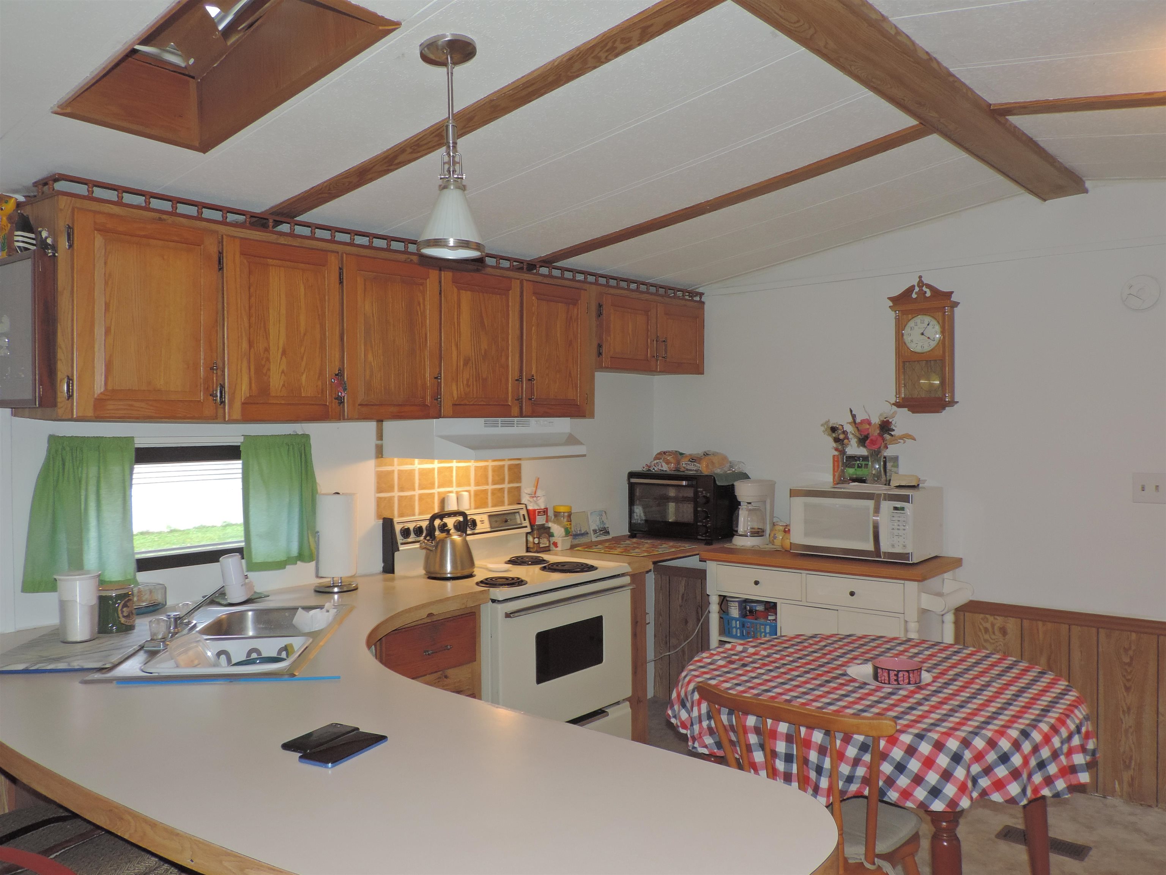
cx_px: 583
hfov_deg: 63.4
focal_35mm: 28
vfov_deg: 49.7
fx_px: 943
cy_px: 438
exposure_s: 1/30
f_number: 3.1
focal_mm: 4.9
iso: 200
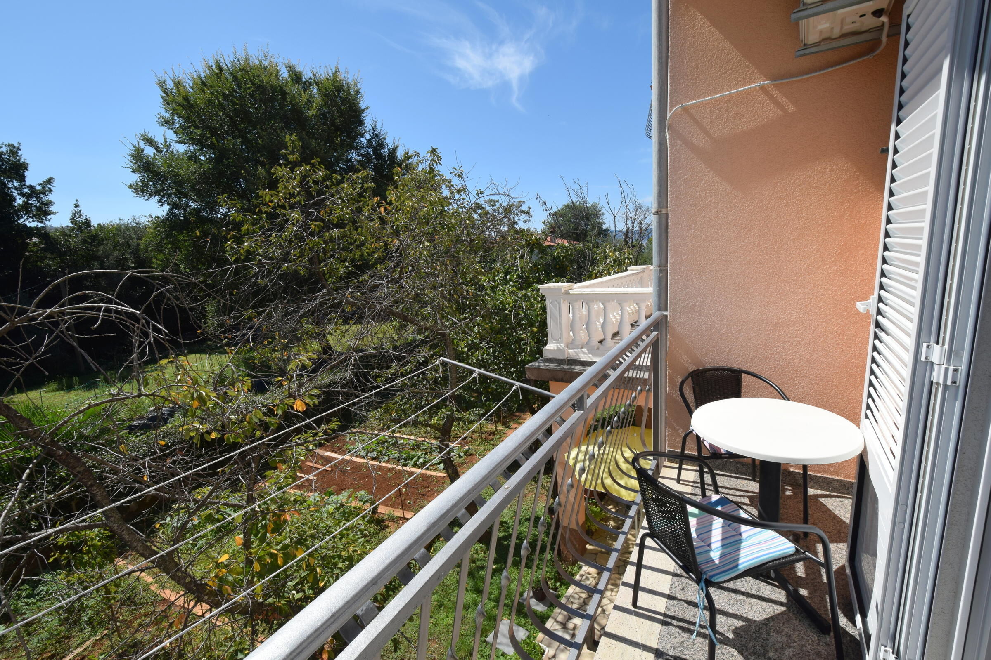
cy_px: 330
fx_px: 413
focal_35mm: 15
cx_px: 496
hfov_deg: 100.4
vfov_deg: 77.3
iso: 200
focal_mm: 10
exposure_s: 1/400
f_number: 10
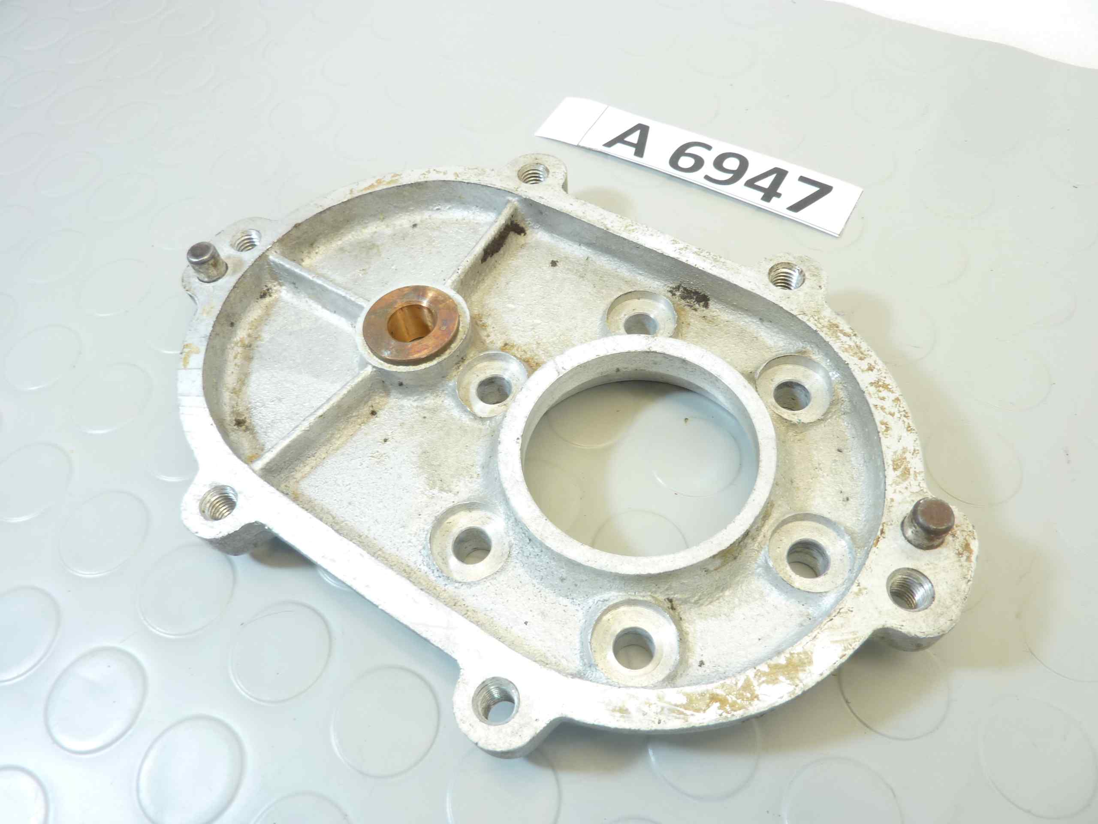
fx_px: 793
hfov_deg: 69.4
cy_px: 412
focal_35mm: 25
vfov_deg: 54.9
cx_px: 549
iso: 80
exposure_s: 1/15
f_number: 3.3
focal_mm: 4.1
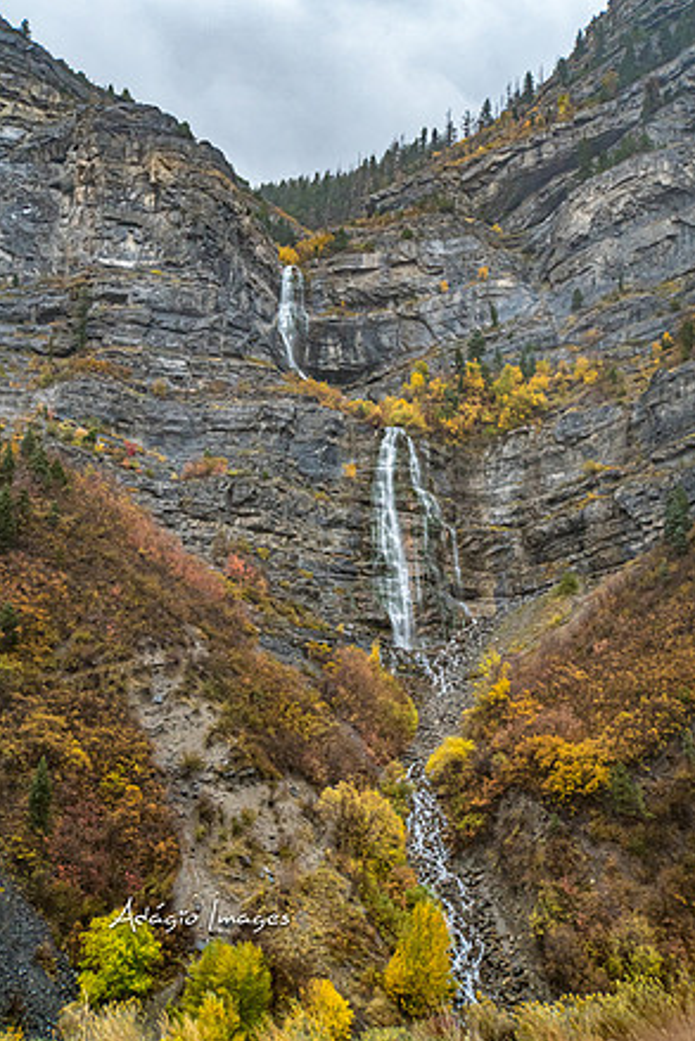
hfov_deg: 33.4
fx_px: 1157
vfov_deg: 48.4
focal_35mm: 40
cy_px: 512
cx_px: 346
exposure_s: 1/200
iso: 2000
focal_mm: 26
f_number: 4
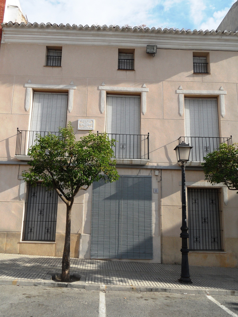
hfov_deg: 49.7
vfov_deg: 63.4
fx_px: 257
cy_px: 158
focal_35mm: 28
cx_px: 119
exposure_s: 1/750
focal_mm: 4.6
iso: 80
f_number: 3.4
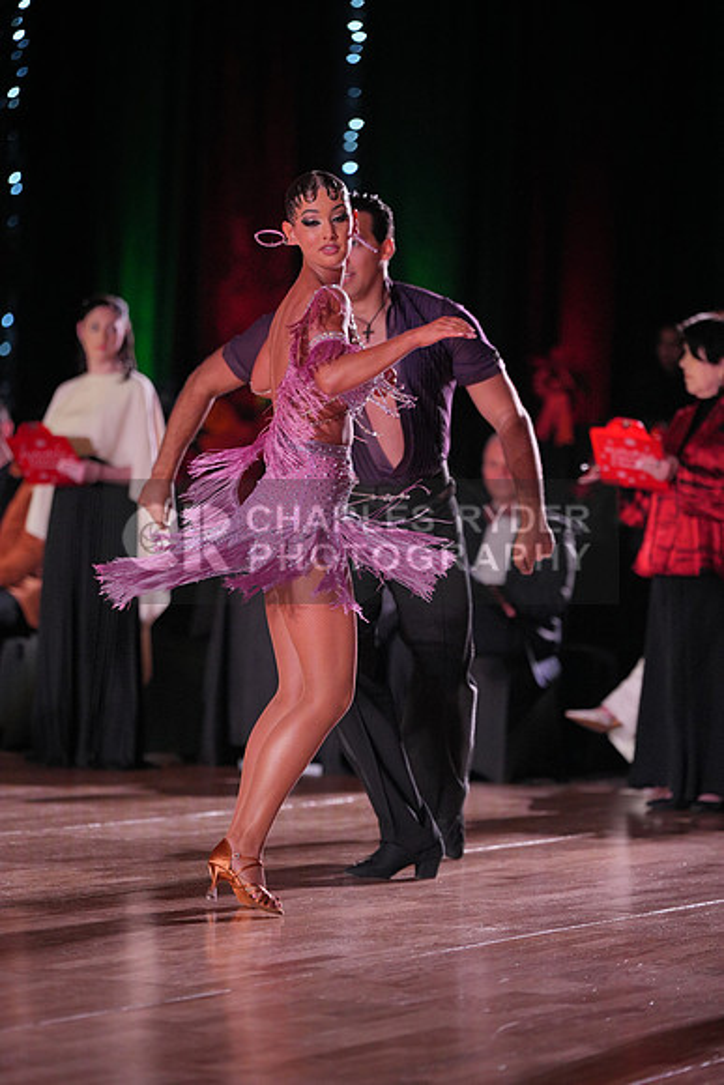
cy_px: 542
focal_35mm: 152
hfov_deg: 9.0
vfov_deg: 13.5
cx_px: 362
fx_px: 4582
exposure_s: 1/800
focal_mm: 152
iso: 2000
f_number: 2.8
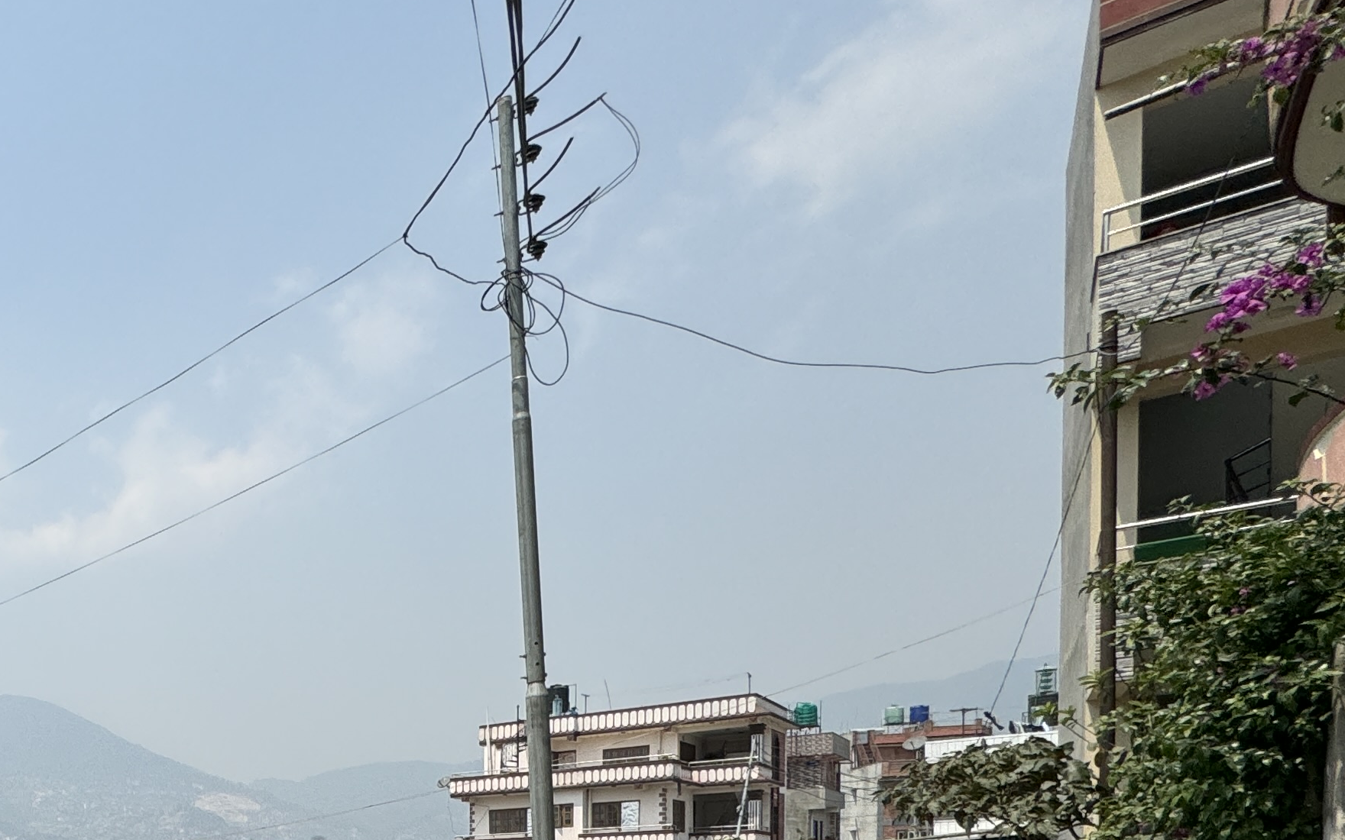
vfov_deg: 32.3
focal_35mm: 34
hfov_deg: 44.8
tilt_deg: -1.6
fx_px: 1246
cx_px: -93
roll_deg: +1.0
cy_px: 951
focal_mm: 2.22
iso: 50
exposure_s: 1/2674
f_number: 2.2
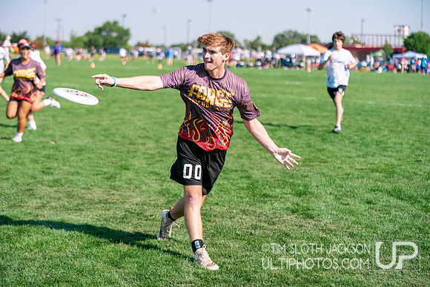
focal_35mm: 80
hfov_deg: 25.4
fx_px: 956
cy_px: 144
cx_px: 215
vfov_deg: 17.1
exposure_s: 1/16000
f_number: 2.8
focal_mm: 80
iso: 1000
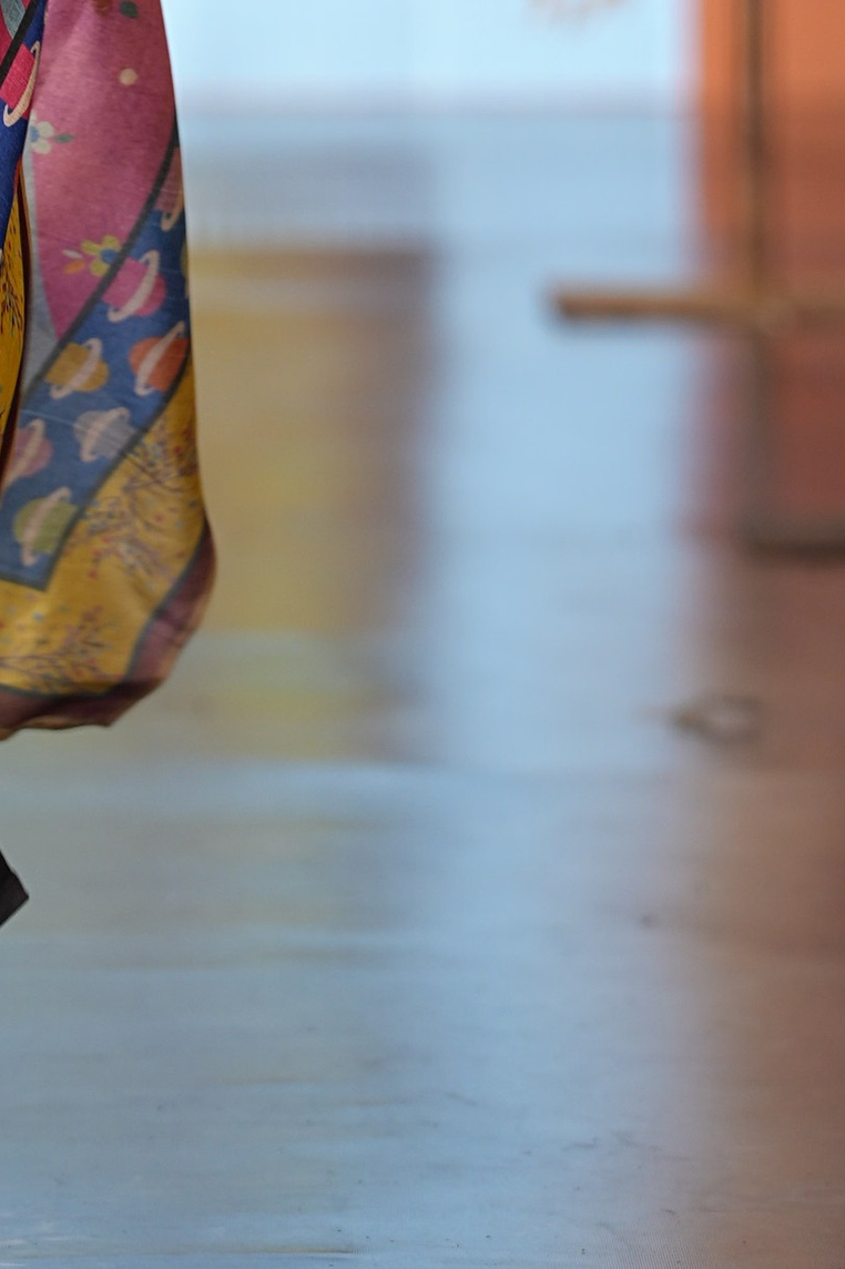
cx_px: -152
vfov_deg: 4.5
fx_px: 16216
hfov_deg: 3.0
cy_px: -314
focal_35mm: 460
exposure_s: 1/250
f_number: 3.2
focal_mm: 137.1
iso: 160
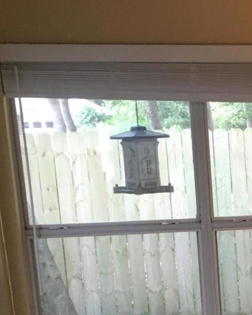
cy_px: 348
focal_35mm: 96
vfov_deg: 19.1
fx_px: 895
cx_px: 365
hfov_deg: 15.0
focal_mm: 4.15
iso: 40
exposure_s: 1/30
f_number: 2.2
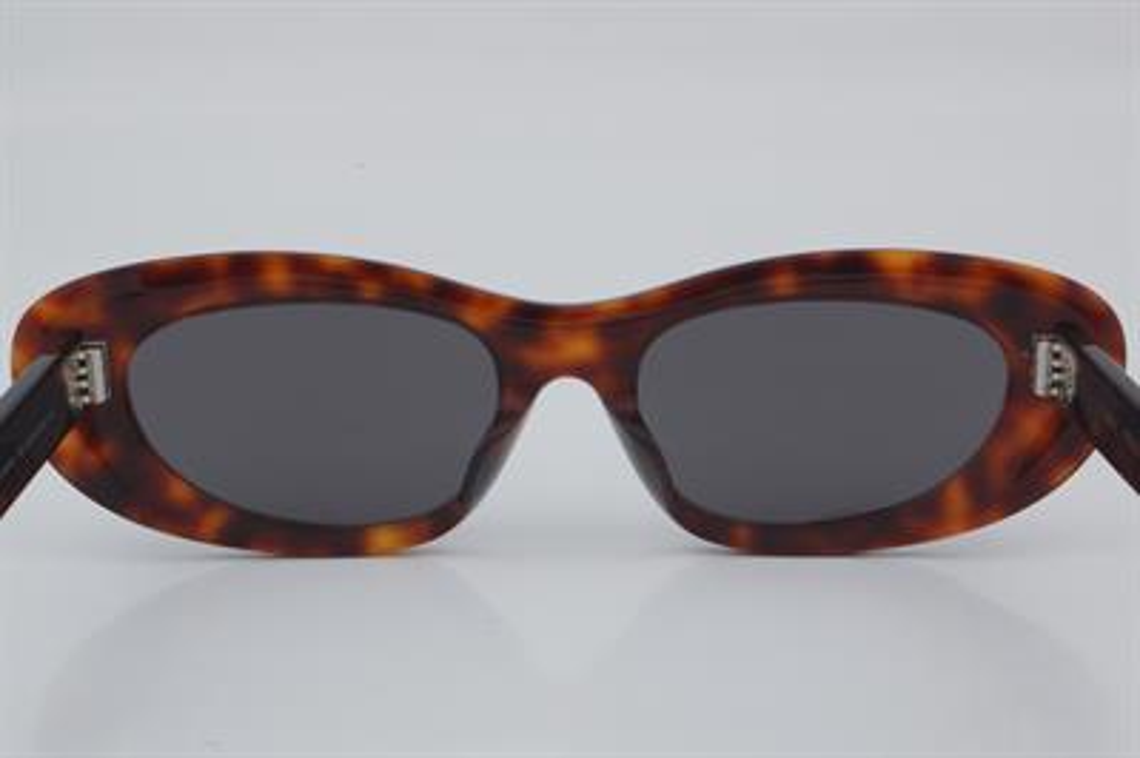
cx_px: 570
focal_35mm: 82
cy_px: 379
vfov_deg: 16.5
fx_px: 2610
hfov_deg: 24.6
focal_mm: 55
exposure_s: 1/4
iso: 100
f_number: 32
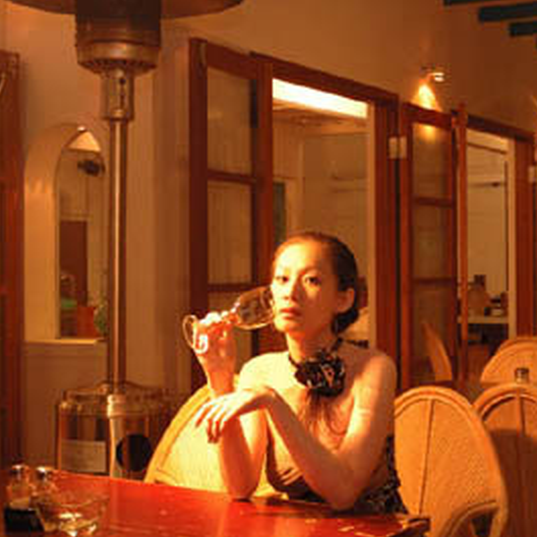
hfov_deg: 25.2
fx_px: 1187
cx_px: 403
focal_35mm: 68
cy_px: 268
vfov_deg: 25.5
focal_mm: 35
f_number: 4.5
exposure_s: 1/2.5
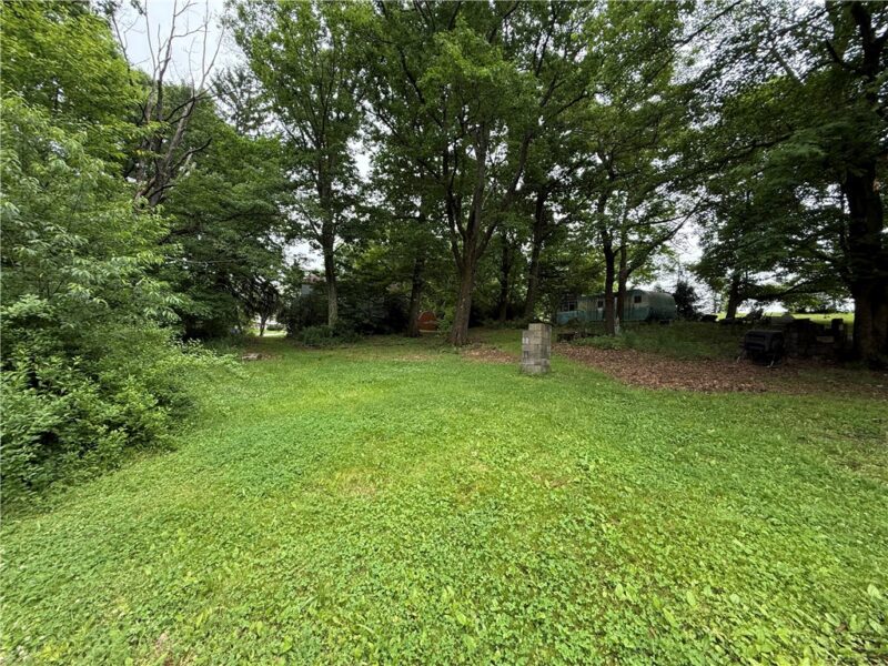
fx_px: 359
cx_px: 444
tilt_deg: +1.1
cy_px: 333
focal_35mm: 14
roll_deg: -4.0
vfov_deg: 85.7
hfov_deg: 102.1
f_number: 2.2
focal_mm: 2.22
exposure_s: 1/408
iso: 64
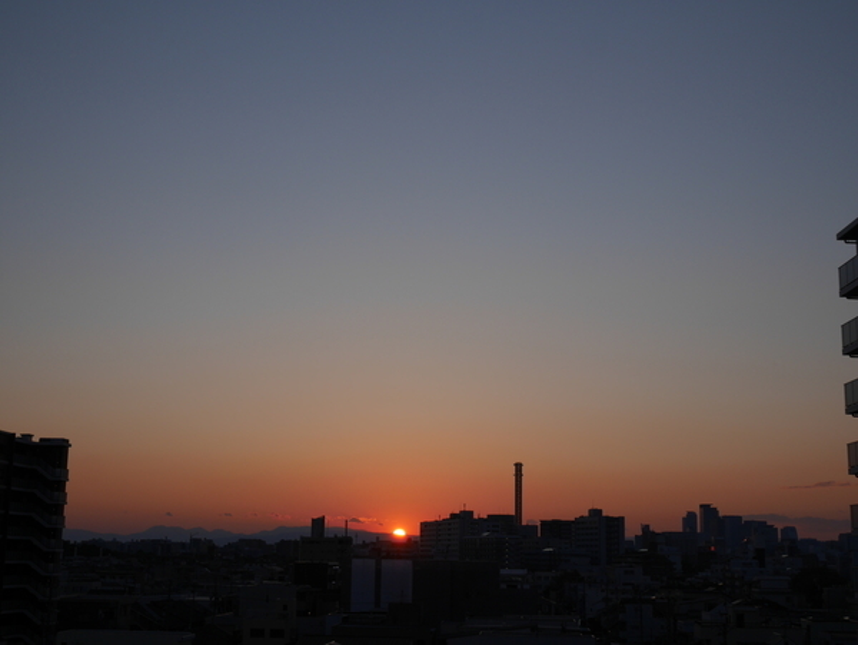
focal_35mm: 50
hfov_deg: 38.2
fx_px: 1240
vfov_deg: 29.1
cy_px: 322
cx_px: 429
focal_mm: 25
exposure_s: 1/200
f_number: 8
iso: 200
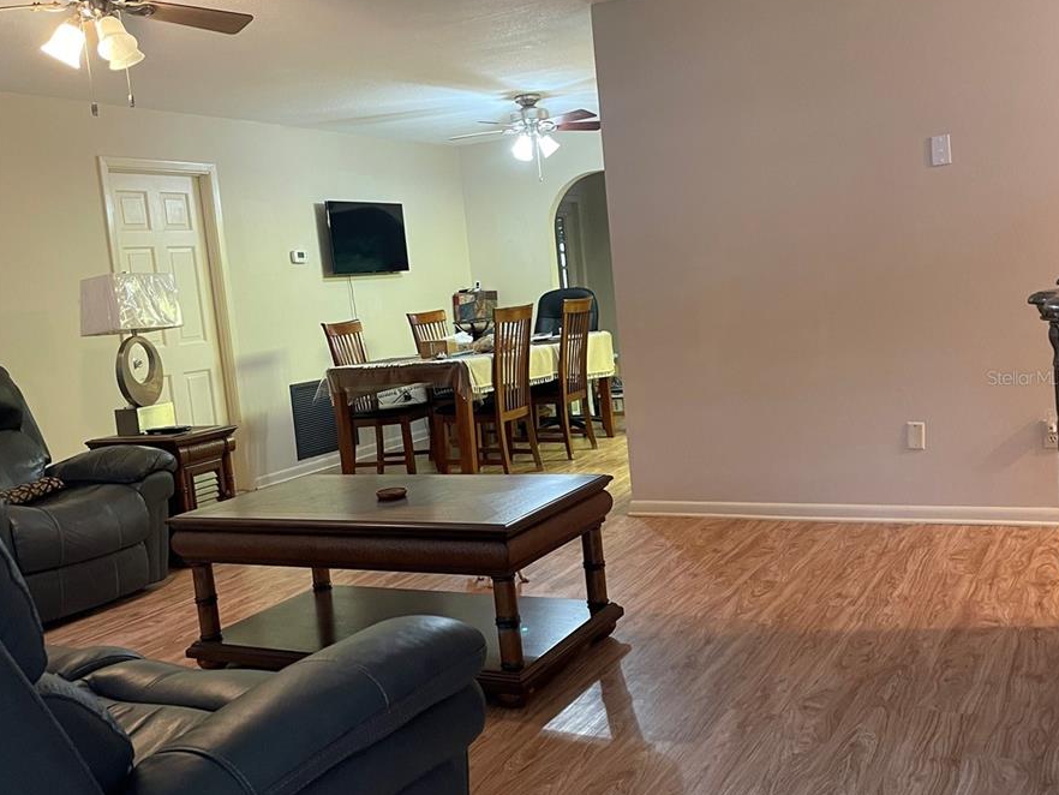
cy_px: 377
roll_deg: +5.4
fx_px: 1040
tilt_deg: -6.0
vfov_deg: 41.8
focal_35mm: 34
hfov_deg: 53.9
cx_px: 532
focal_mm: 5.1
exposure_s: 1/60
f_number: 1.6
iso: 500
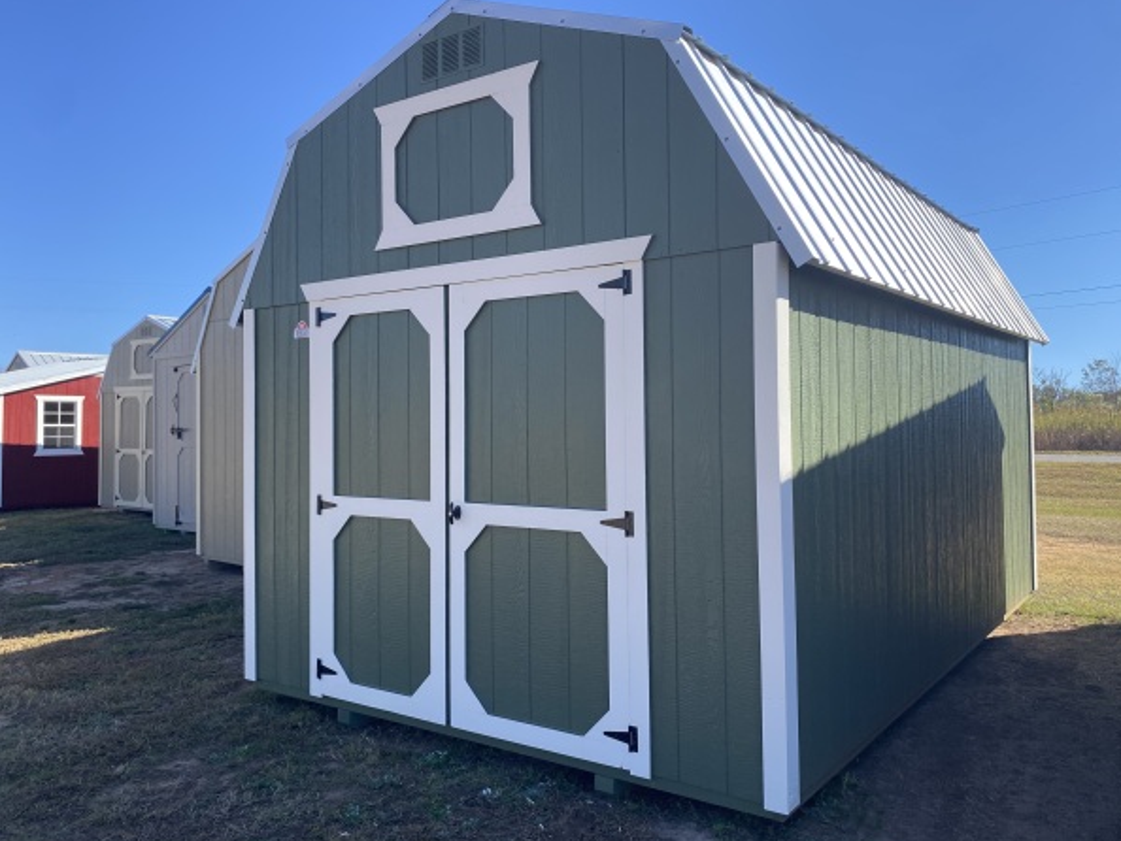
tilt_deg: +5.9
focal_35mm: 28
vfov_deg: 49.8
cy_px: 409
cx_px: 602
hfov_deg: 63.3
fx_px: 907
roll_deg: +0.5
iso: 32
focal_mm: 4.25
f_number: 1.8
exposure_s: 1/1362
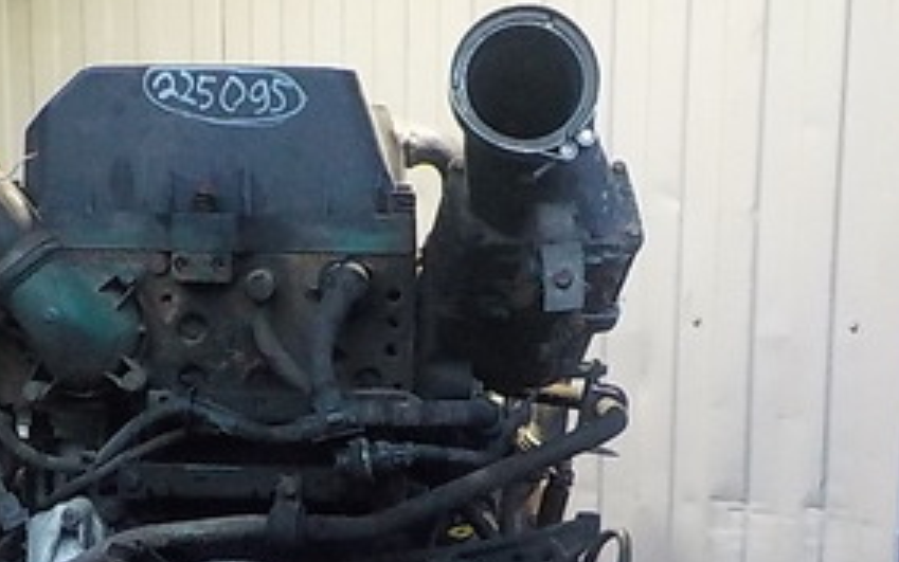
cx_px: 270
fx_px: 1764
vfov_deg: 17.5
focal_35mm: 72
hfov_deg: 28.3
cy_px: 603
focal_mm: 4.1
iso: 800
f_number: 3.3
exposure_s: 1/40
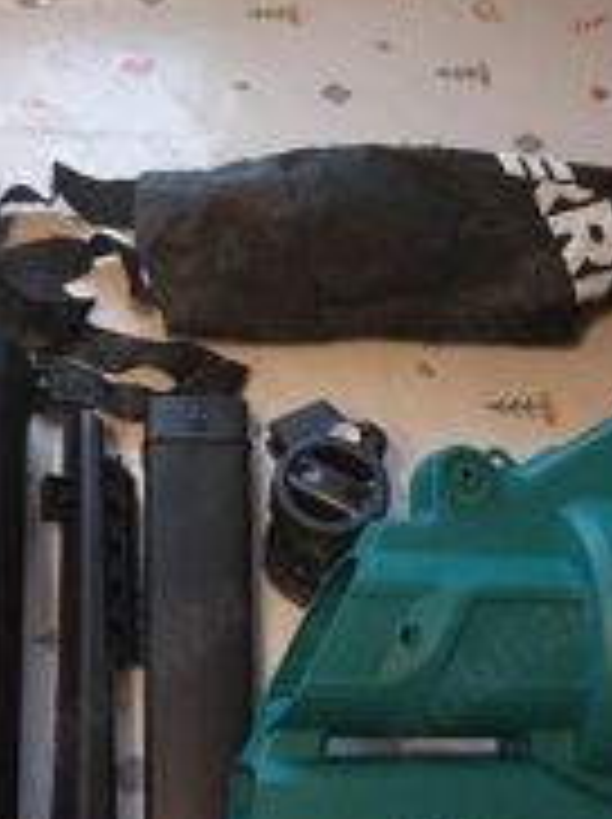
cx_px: 270
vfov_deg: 34.9
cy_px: 346
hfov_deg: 26.5
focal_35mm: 55
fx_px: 1300
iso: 320
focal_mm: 5.23
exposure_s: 1/50
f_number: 1.8
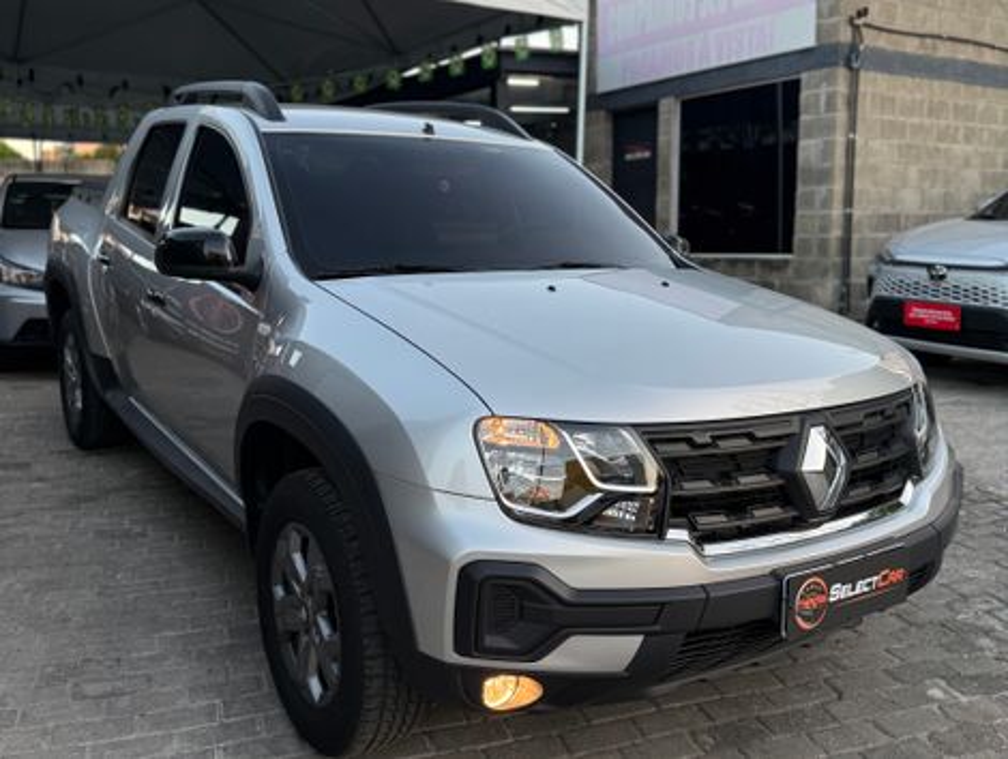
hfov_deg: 71.5
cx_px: 504
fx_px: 700
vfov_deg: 56.9
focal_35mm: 24
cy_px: 380
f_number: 1.78
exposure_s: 1/197
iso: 100
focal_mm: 6.76
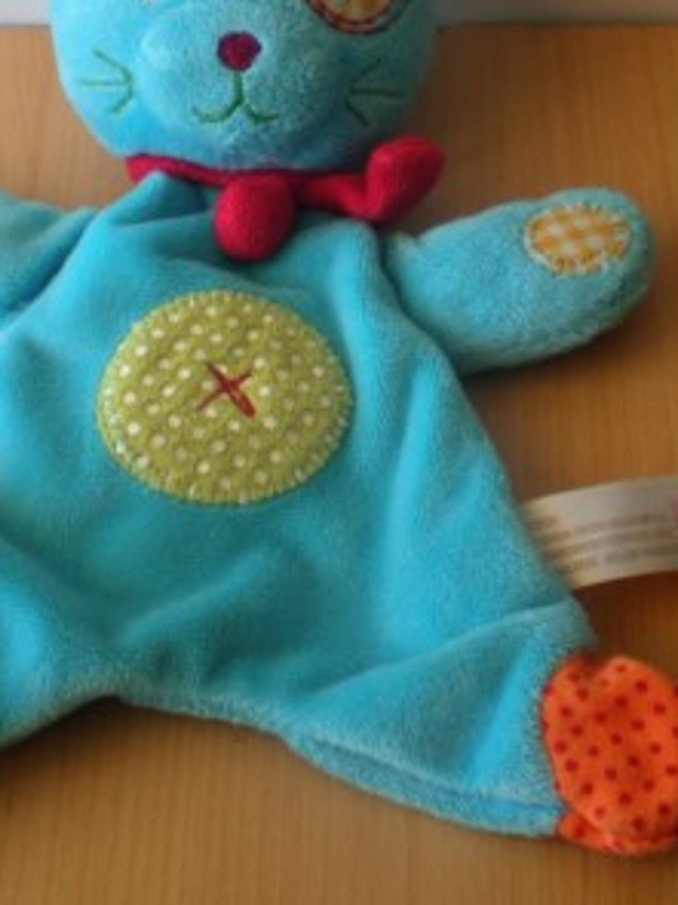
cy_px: 242
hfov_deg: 21.8
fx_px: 1751
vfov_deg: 28.6
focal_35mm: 67
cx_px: 239
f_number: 3.1
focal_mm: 6.3
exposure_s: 1/55.5
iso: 94
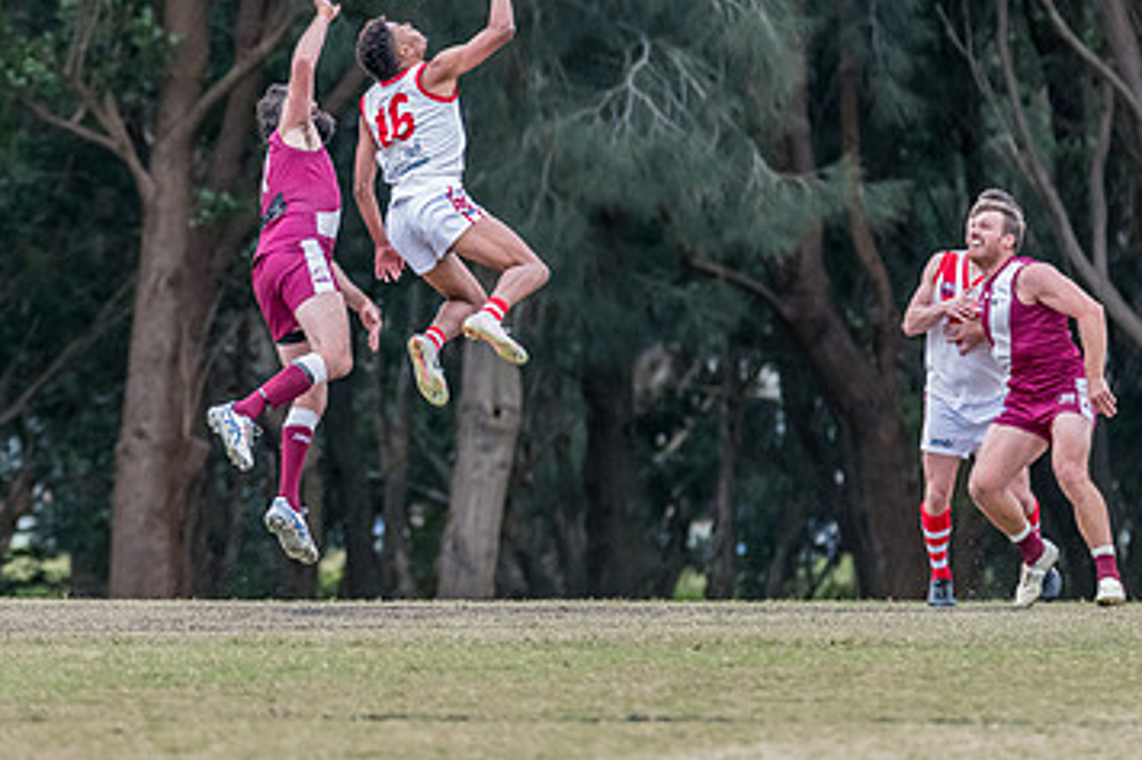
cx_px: 359
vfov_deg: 2.4
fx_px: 18485
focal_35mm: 583
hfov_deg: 3.5
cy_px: 236
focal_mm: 350
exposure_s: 1/1250
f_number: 6
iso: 2200
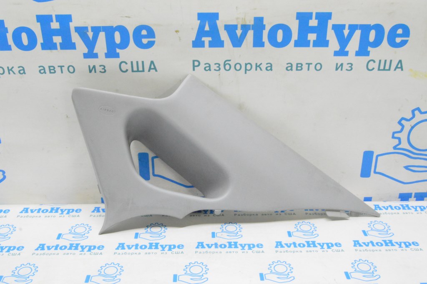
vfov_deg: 34.2
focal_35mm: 39
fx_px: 462
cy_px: 142
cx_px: 214
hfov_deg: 49.6
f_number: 20
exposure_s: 1/15
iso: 6400
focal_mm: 26
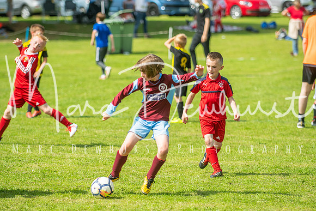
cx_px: 158
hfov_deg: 9.1
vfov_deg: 6.1
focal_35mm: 225
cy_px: 106
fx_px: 1975
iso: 250
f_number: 3.2
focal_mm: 150
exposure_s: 1/2500
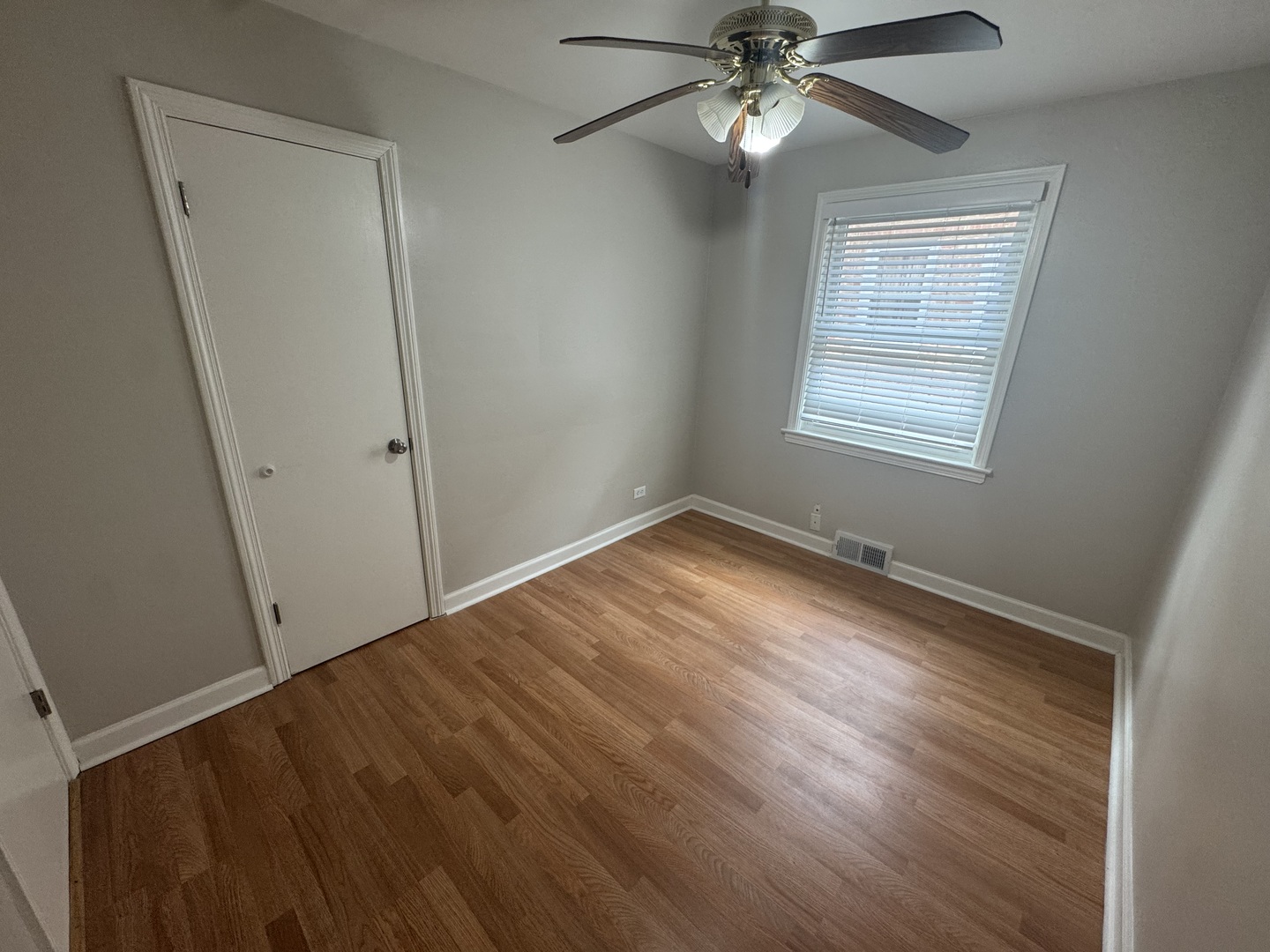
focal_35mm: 14
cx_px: 635
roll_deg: -1.5
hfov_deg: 102.1
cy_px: 476
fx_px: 514
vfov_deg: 85.7
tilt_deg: -18.5
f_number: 2.2
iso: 200
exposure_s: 1/60
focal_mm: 2.22
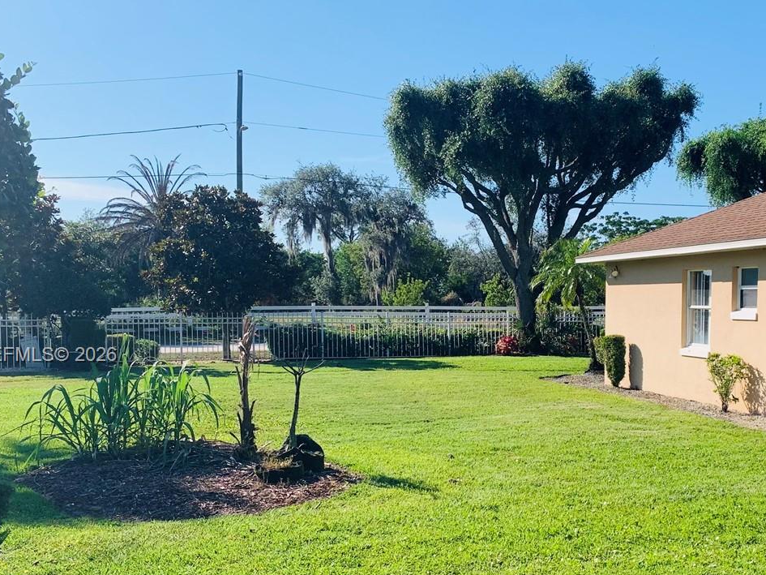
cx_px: 513
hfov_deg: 42.3
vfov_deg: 32.7
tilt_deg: -5.3
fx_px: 974
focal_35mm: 44
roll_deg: -1.3
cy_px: 356
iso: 25
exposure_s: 1/2075
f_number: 1.8
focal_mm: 4.25
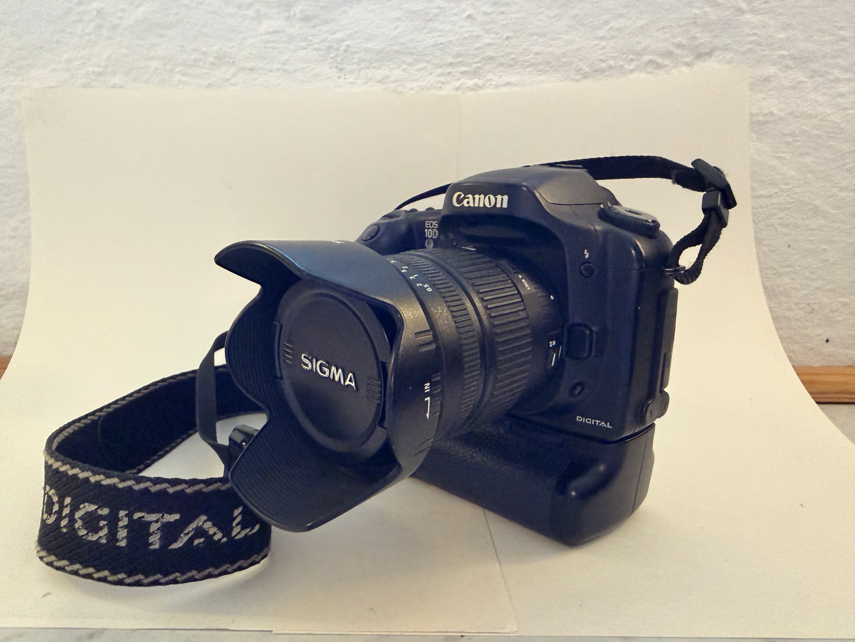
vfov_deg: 56.8
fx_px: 593
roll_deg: -0.5
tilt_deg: -10.5
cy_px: 321
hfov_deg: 71.6
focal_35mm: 24
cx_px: 428
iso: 800
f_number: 2.2
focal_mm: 2.22
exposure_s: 1/50
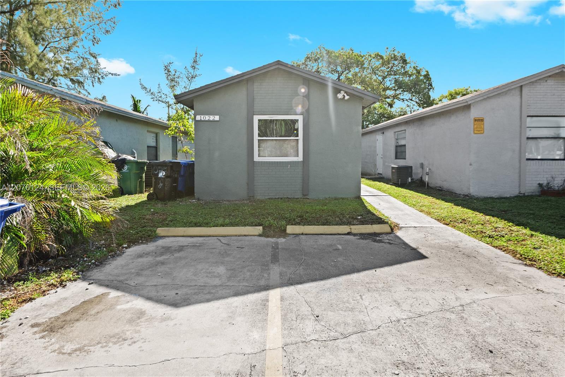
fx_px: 314
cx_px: 282
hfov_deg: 84.0
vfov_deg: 61.9
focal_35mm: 20
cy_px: 188
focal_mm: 20
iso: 200
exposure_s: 1/250
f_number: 8
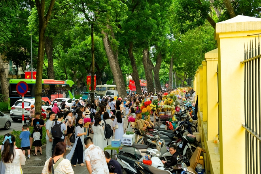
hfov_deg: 44.5
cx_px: 130
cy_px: 87
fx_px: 319
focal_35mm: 44
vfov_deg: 30.5
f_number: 5.6
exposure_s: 1/125
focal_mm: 29.3
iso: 400
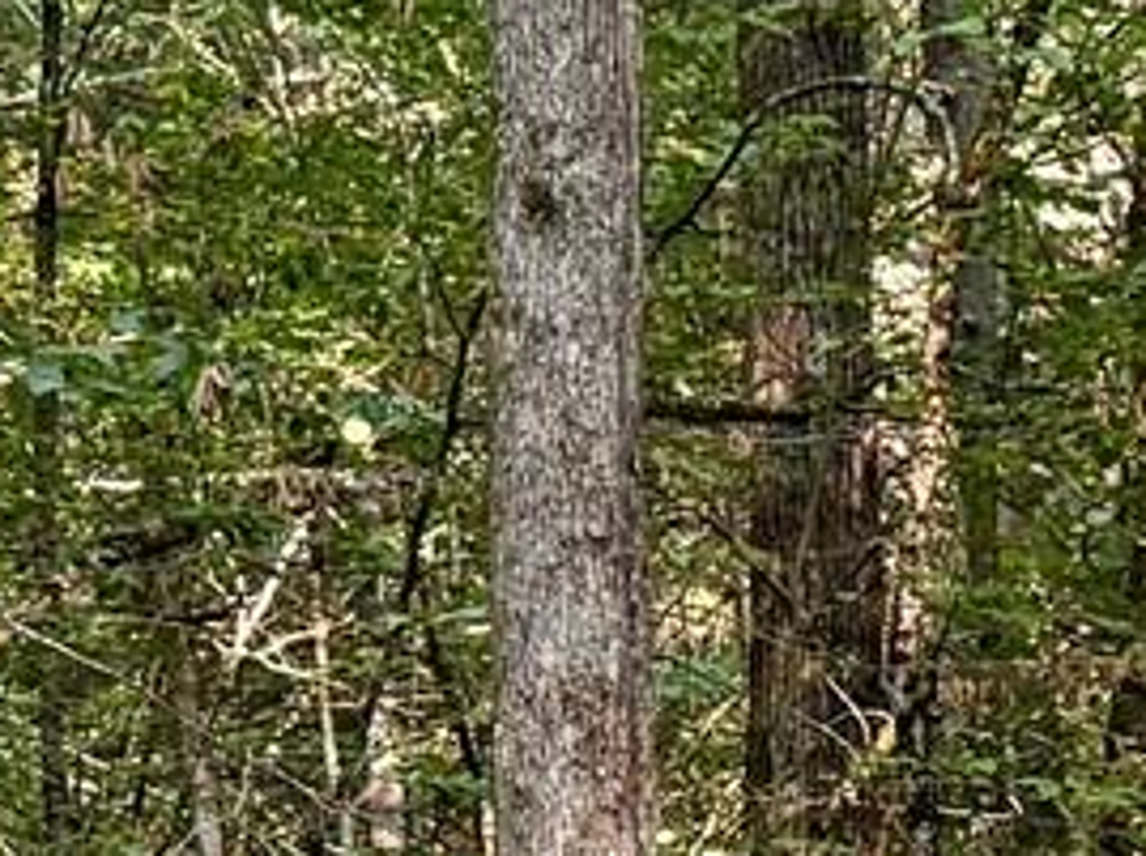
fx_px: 6050
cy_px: 1661
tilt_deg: -5.7
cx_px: 1985
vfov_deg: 7.8
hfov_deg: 10.3
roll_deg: +2.7
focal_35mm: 183
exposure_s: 1/121
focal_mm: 6.76
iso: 200
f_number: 1.78
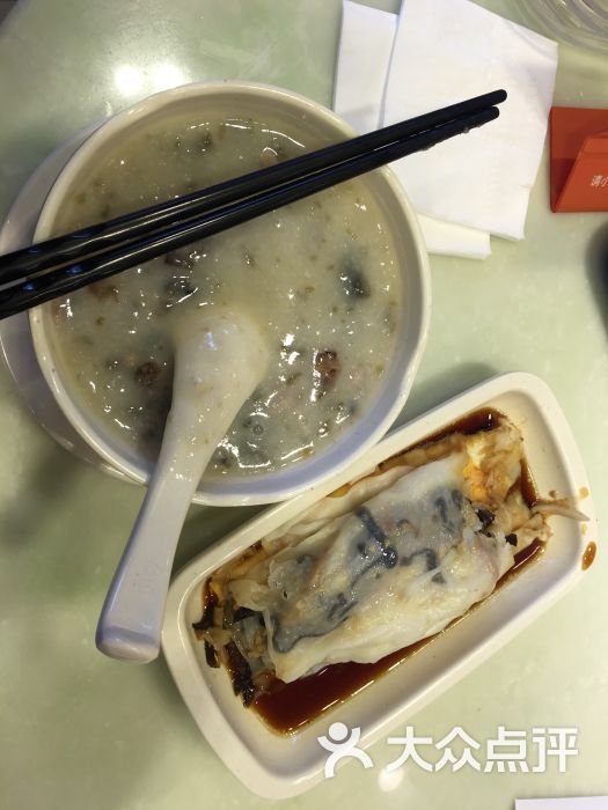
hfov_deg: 48.2
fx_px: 679
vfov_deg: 61.7
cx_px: 304
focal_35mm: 29
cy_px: 405
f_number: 2.2
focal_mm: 4.15
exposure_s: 1/50
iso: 25
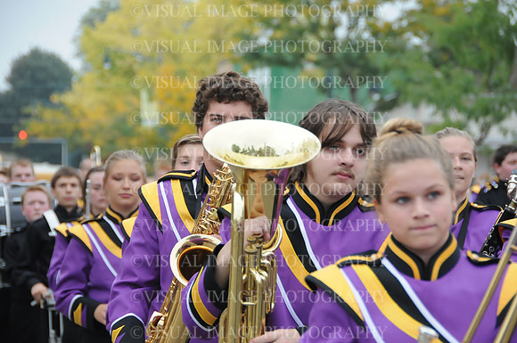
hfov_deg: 12.2
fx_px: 2409
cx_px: 258
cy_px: 172
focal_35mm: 168
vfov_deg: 8.1
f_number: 5.3
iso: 1250
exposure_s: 1/640
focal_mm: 112
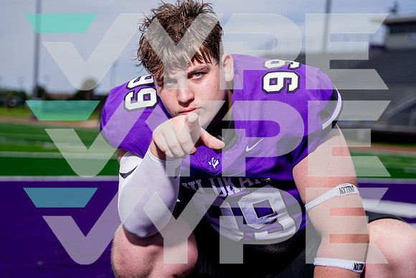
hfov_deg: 27.2
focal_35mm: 74
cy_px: 139
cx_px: 208
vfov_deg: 18.3
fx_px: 860
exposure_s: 1/1250
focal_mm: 70
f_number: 4
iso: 100
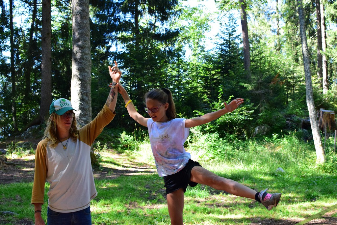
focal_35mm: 52
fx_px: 491
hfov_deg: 37.8
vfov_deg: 25.8
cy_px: 112
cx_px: 168
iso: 1600
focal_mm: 35
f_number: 6.3
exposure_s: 1/320
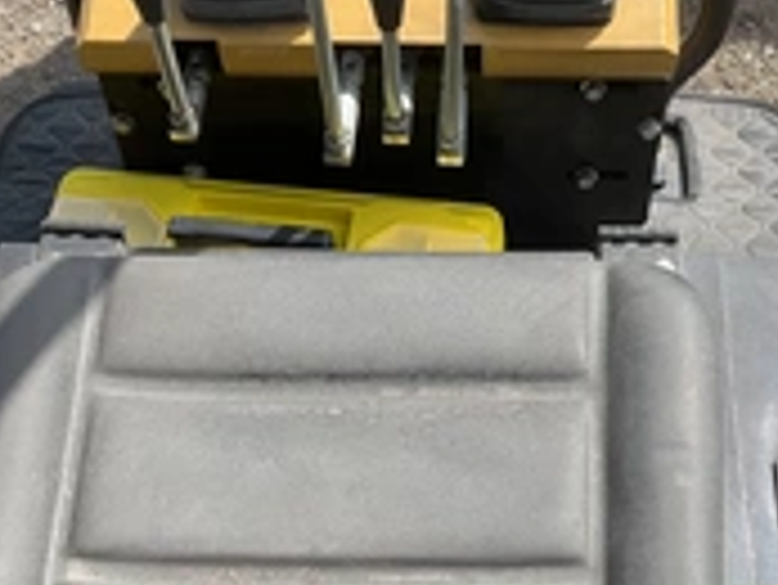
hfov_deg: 28.9
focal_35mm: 67
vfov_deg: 22.0
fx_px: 1507
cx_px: 468
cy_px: 288
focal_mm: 3
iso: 25
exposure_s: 1/978
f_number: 1.8
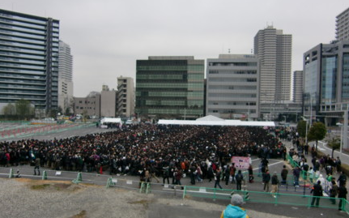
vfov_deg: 40.5
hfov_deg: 61.2
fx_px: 295
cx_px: 168
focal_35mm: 31
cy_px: 121
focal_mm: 4.9
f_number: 2.6
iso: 64
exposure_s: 1/500
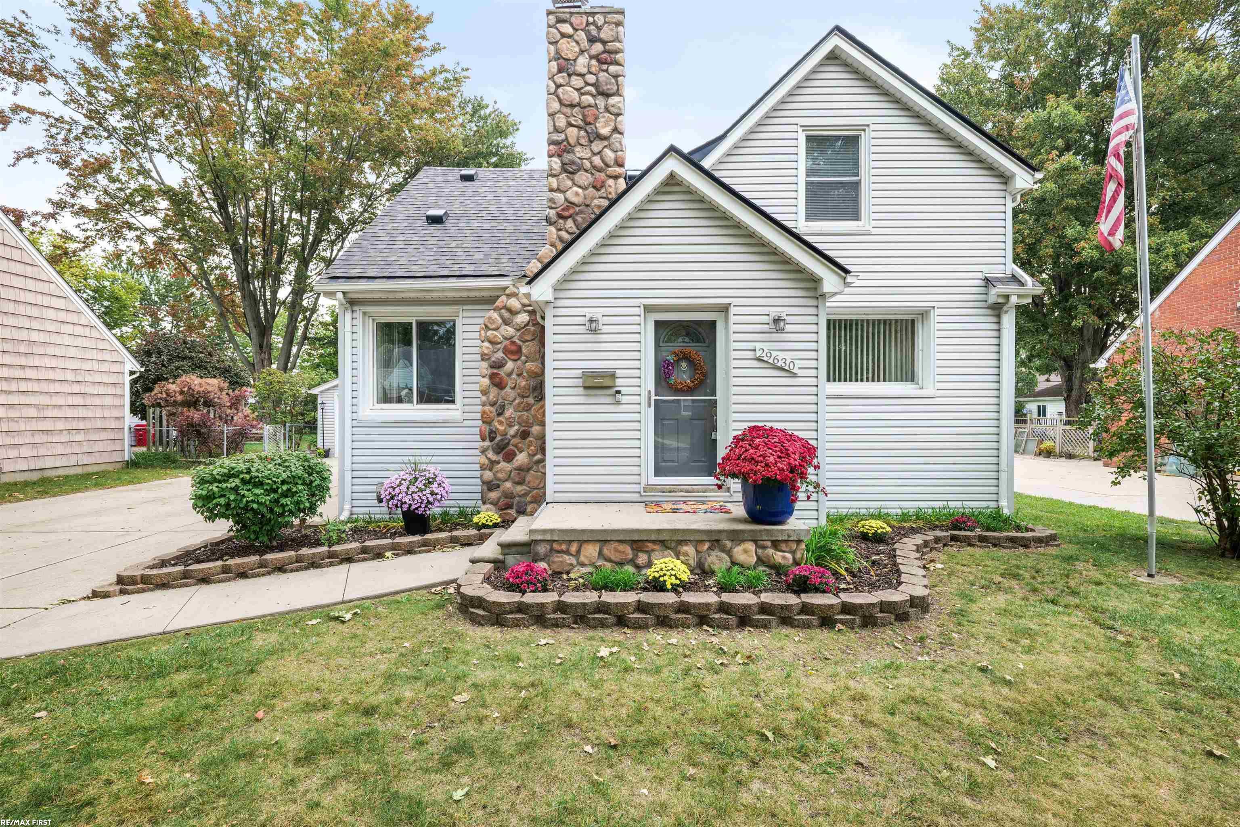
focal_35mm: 15
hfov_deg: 100.4
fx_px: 517
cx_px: 620
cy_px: 414
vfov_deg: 77.3
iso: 100
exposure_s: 1/15
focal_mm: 15
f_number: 7.1
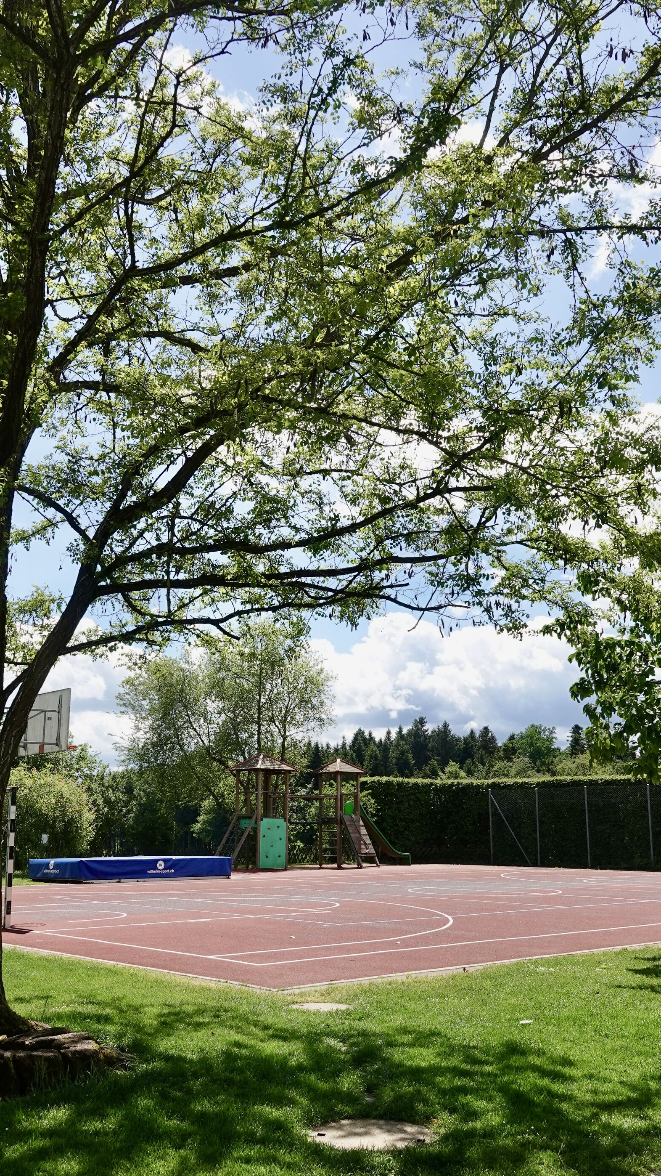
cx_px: 325
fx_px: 1060
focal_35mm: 34
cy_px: 607
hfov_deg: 34.6
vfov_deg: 58.0
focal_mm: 8.8
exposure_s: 1/800
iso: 100
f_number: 4
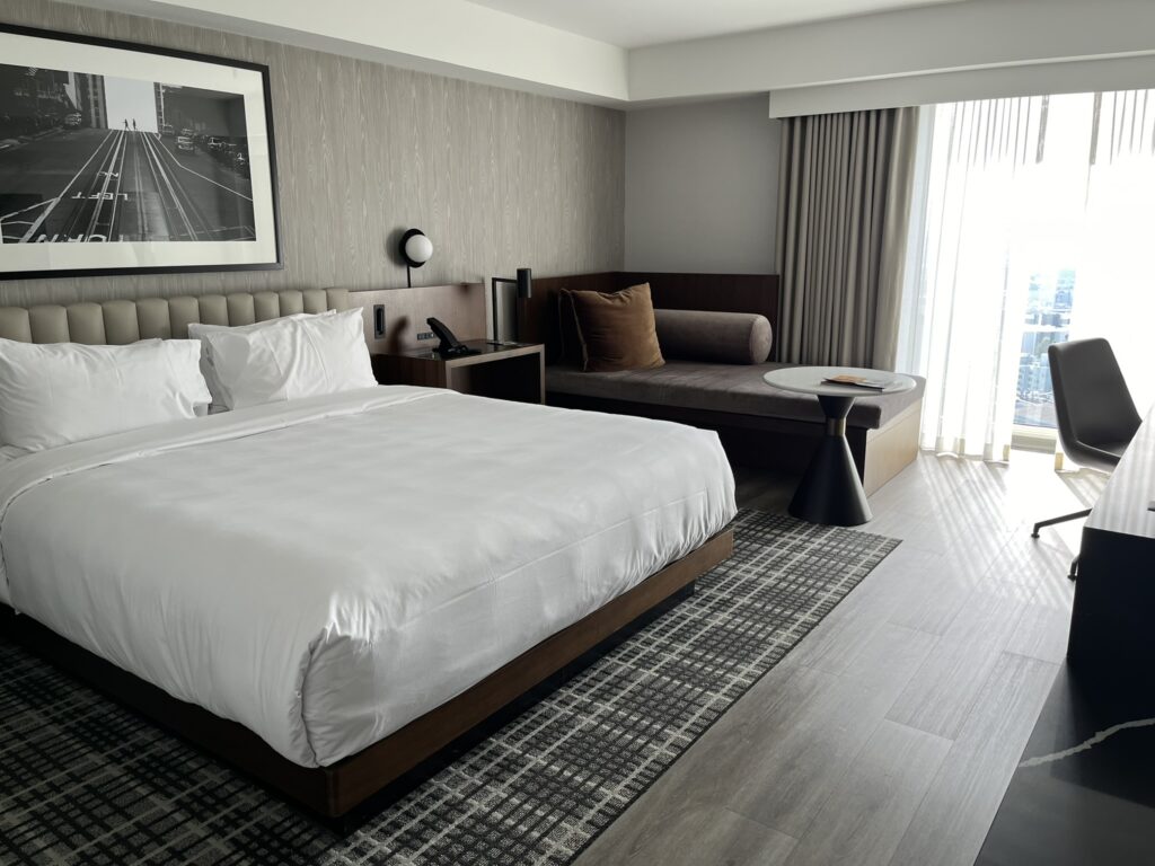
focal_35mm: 26
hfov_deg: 67.3
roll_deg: +0.1
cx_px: 578
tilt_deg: -12.5
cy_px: 433
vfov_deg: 53.1
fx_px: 868
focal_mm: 5.1
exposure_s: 1/121
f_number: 1.6
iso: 50
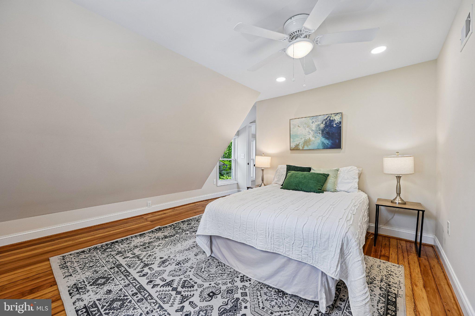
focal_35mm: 14
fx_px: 185
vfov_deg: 81.2
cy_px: 158
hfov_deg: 104.3
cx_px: 238
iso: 125
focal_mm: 14
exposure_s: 1/15
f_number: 8
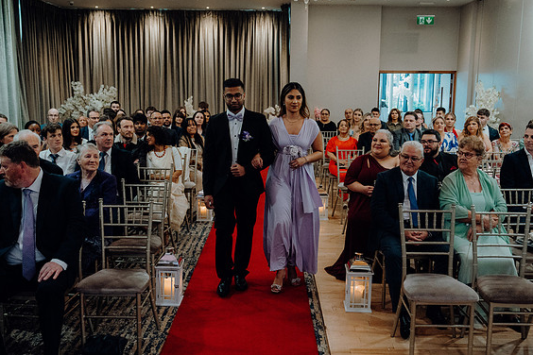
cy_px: 173
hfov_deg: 54.4
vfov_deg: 37.8
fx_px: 518
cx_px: 265
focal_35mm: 35
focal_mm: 34
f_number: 3.5
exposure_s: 1/200
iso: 5000
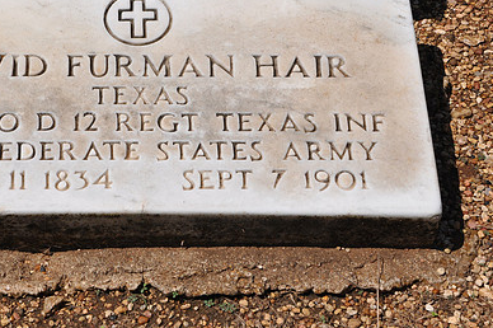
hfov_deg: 18.2
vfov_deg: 12.2
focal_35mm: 112
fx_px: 1532
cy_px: 90
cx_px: 156
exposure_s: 1/400
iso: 200
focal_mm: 50
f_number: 10
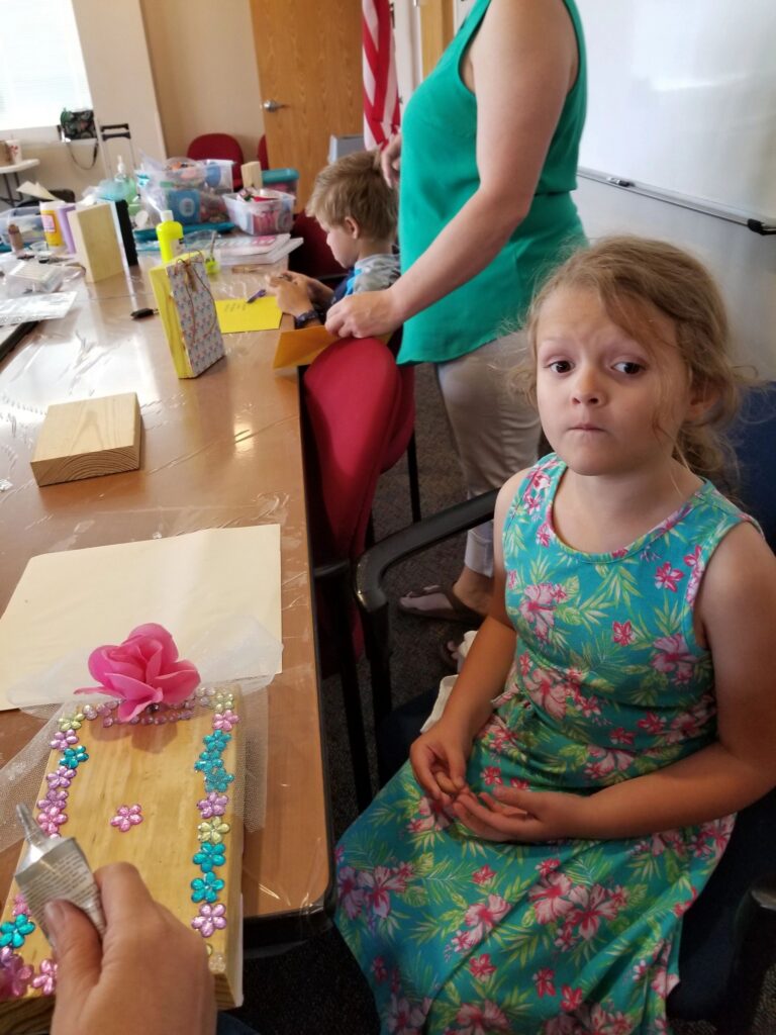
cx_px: 388
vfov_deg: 67.3
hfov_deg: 53.1
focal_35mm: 26
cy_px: 518
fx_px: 777
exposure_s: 1/60
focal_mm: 4.25
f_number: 1.7
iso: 160
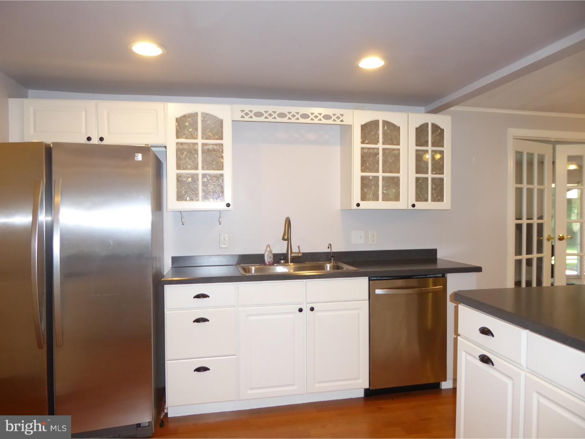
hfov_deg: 71.6
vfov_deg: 56.8
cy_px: 220
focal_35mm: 24
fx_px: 406
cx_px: 292
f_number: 3.3
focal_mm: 4.3
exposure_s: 1/60
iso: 320
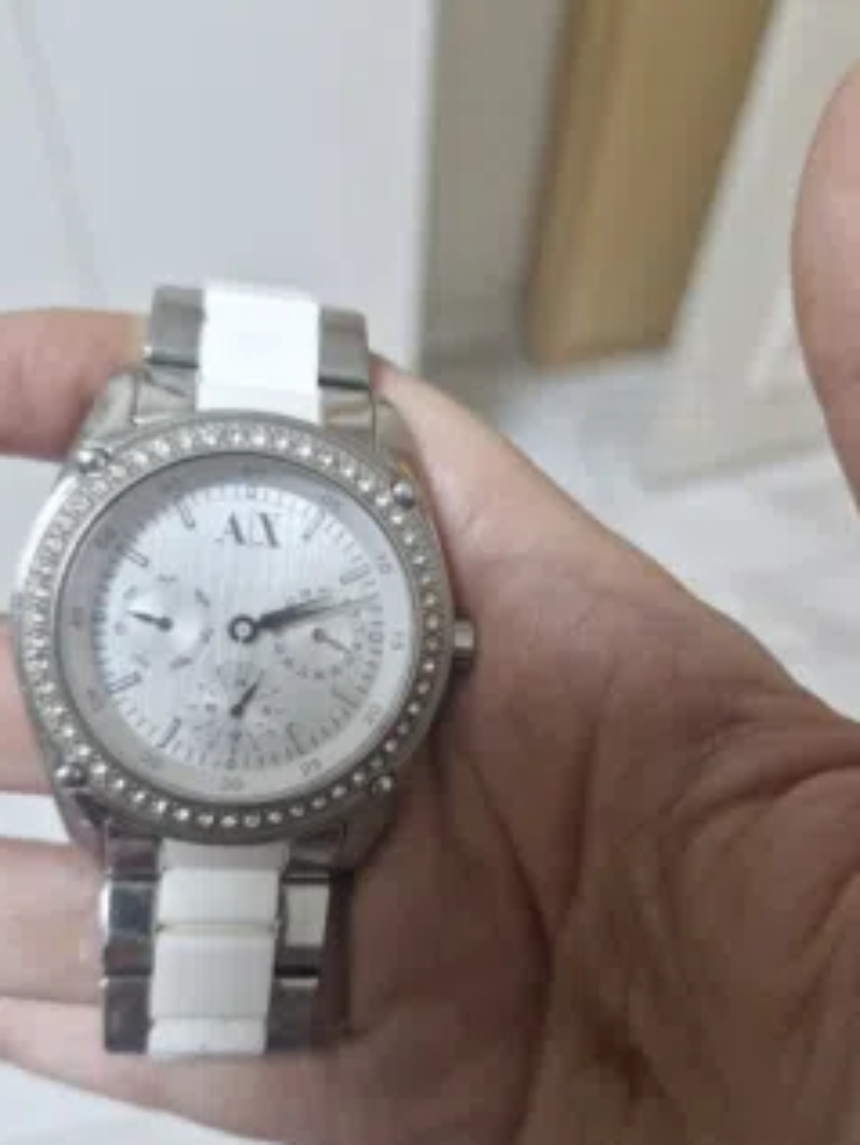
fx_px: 960
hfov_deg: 48.2
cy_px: 636
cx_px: 448
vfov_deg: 61.5
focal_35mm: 29
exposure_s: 1/100
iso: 50
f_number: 1.8
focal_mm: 5.54
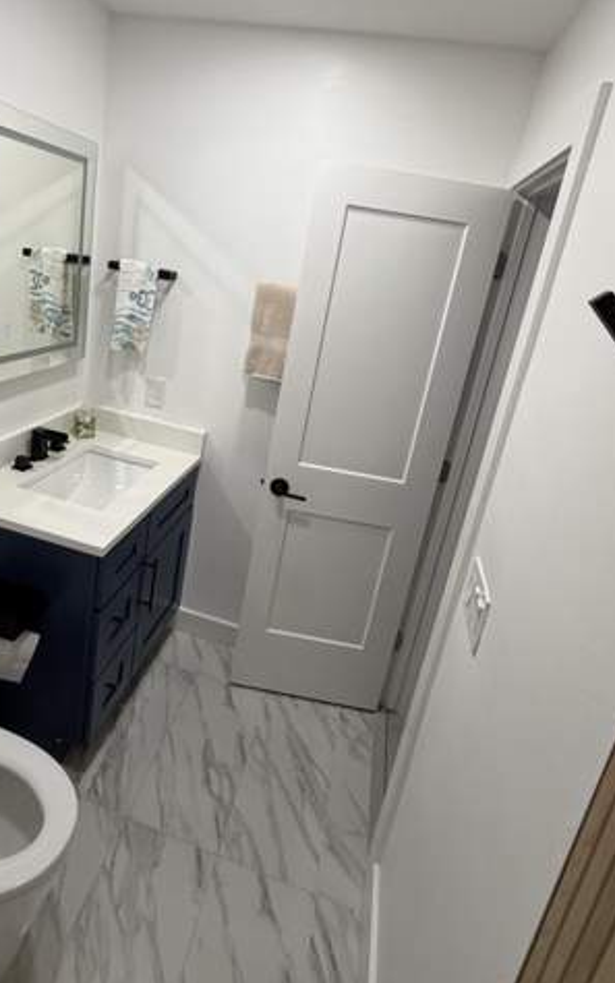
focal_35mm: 20
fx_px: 536
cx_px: 265
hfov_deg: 59.4
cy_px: 391
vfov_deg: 84.0
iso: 125
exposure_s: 1/120
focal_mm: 2.22
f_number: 2.2
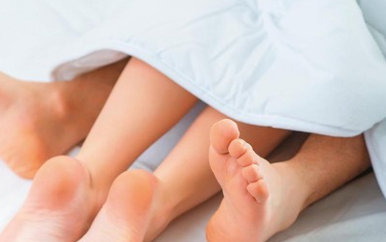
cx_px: 174
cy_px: 184
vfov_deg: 10.1
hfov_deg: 16.2
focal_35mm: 129
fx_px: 1357
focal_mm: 85
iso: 250
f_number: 4
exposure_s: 1/200
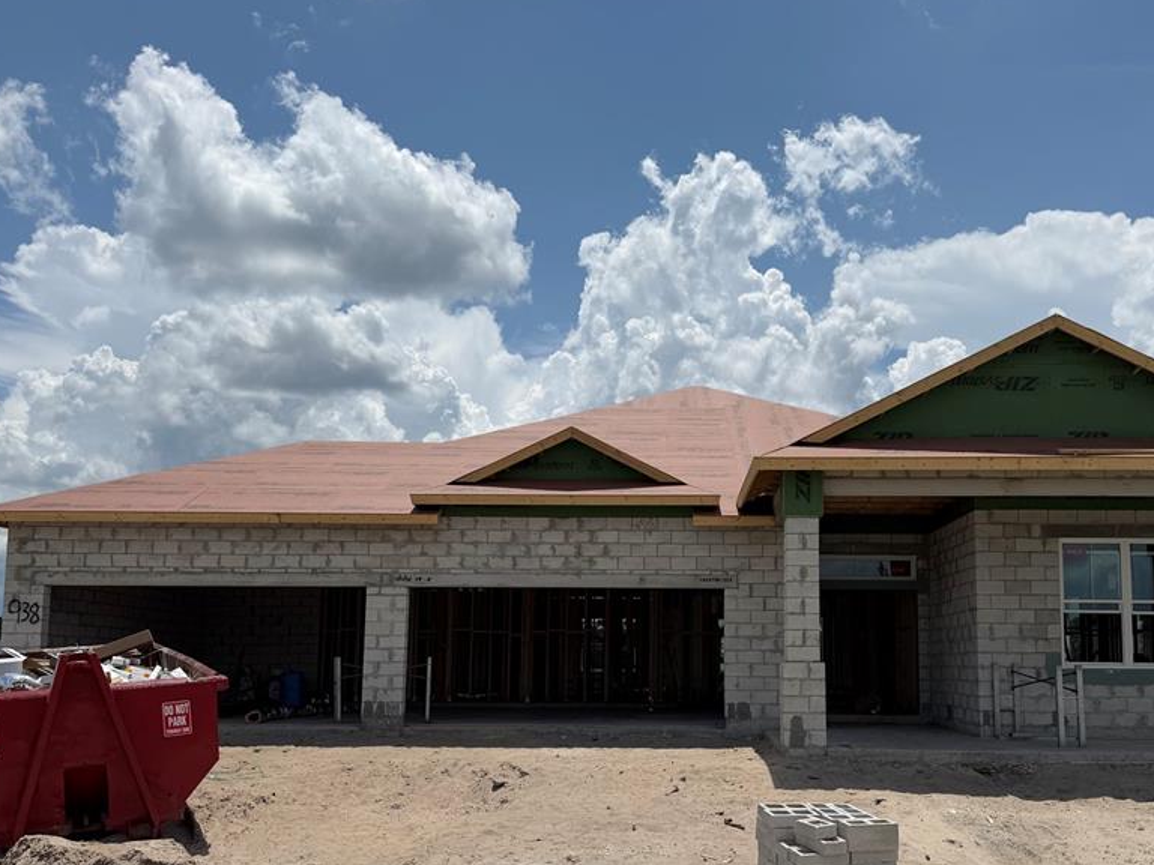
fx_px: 1067
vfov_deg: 43.7
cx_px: 654
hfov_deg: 56.6
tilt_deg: +5.7
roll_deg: -0.5
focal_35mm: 32
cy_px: 557
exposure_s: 1/14286
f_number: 1.78
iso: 80
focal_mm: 6.76
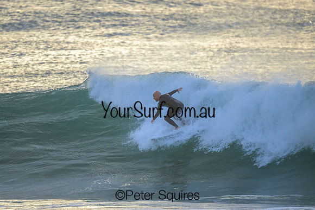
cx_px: 158
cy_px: 105
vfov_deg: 1.7
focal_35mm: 800
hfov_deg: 2.6
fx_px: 7001
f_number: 6.3
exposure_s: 1/2500
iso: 1400
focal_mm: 800
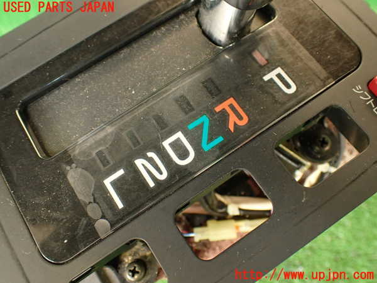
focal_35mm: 32
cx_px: 188
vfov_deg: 44.2
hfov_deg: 56.8
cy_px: 142
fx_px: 349
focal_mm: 5.79
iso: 320
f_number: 2.4
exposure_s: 1/30
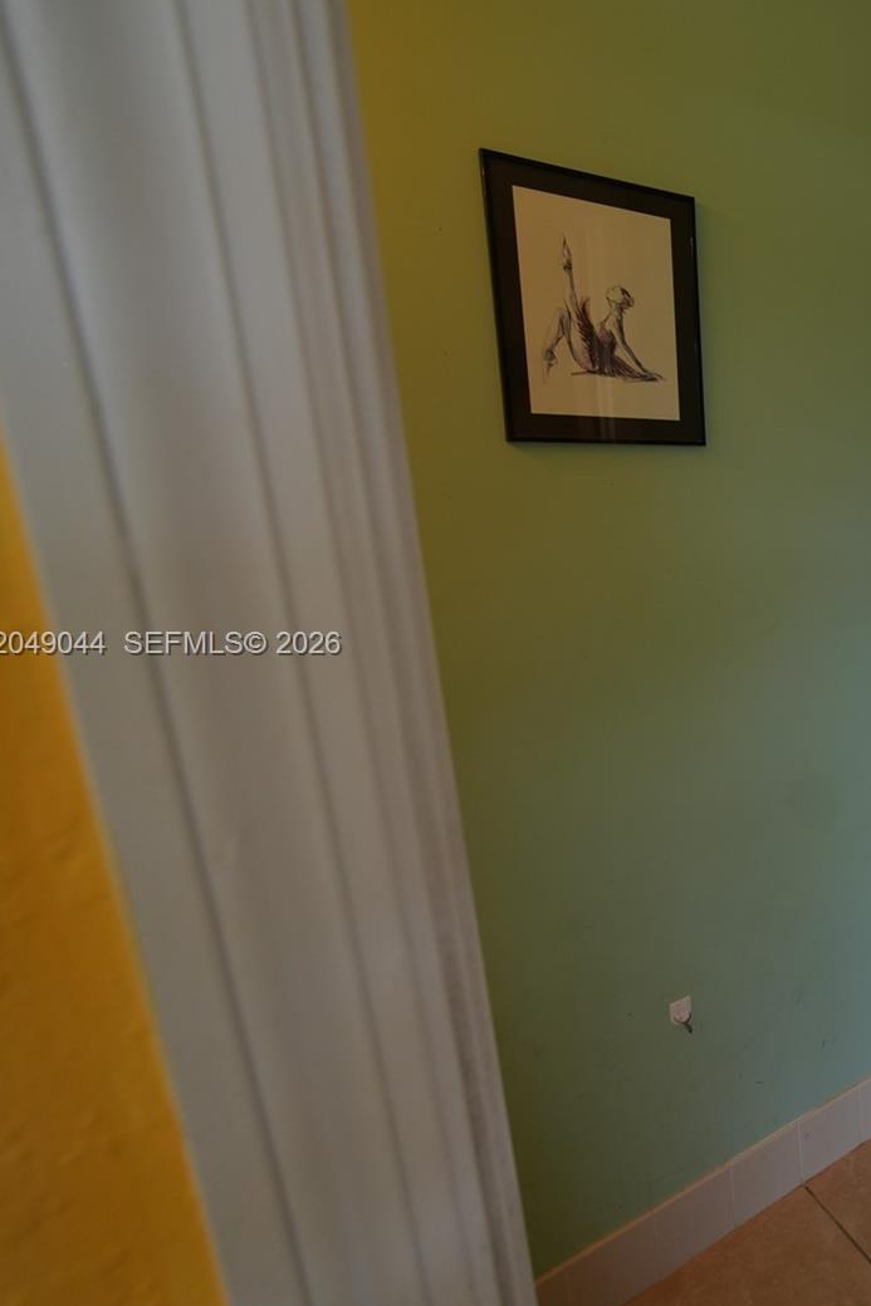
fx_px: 754
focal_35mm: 21
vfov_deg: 81.8
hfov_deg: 45.3
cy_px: 645
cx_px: 955
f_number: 5.6
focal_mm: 9
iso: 320
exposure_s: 1/50
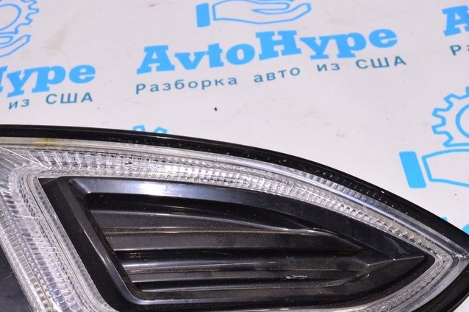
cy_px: 234
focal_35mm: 53
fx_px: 690
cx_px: 191
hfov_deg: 37.4
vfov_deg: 25.2
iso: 1600
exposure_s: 1/200
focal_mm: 22
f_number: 8
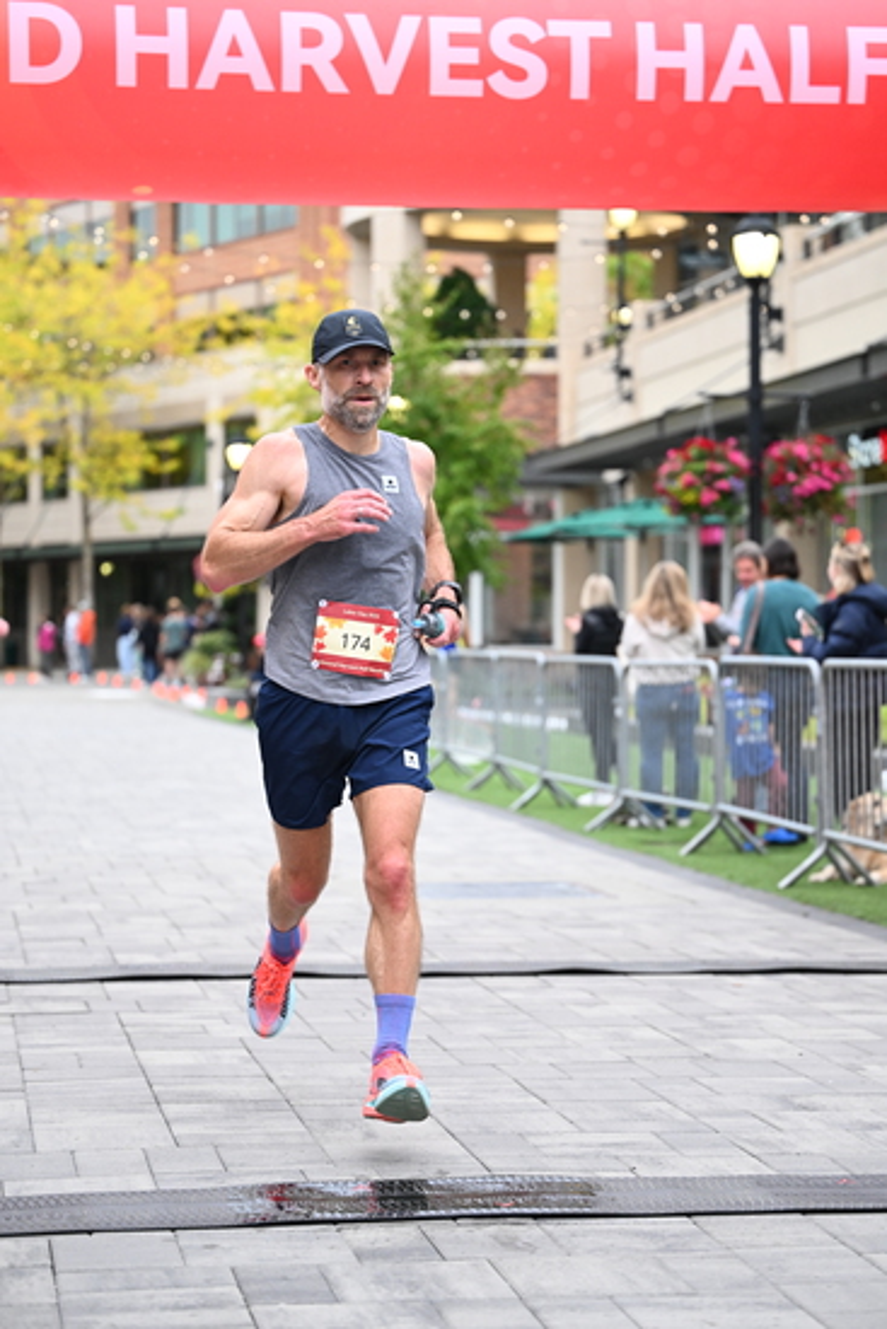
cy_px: 664
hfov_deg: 17.3
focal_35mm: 79
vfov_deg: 25.7
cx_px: 444
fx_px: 2918
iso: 1600
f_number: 2.8
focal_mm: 79
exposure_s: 1/1250
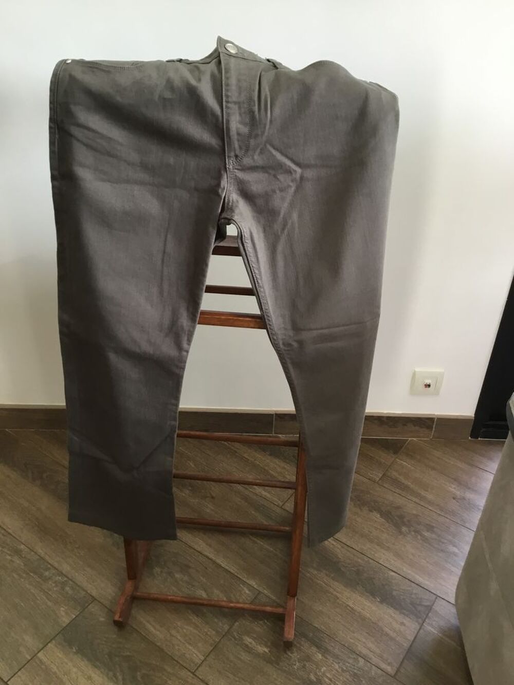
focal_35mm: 31
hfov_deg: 45.4
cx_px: 257
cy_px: 342
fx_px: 614
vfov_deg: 58.3
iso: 32
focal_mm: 3.3
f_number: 2.4
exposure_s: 1/33
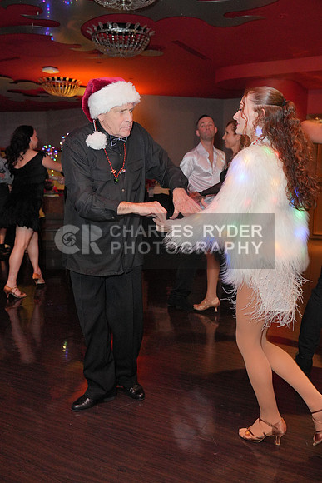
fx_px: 456
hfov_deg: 38.9
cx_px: 161
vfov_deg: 55.8
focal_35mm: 34
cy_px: 242
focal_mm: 34
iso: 4000
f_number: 4
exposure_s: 1/160
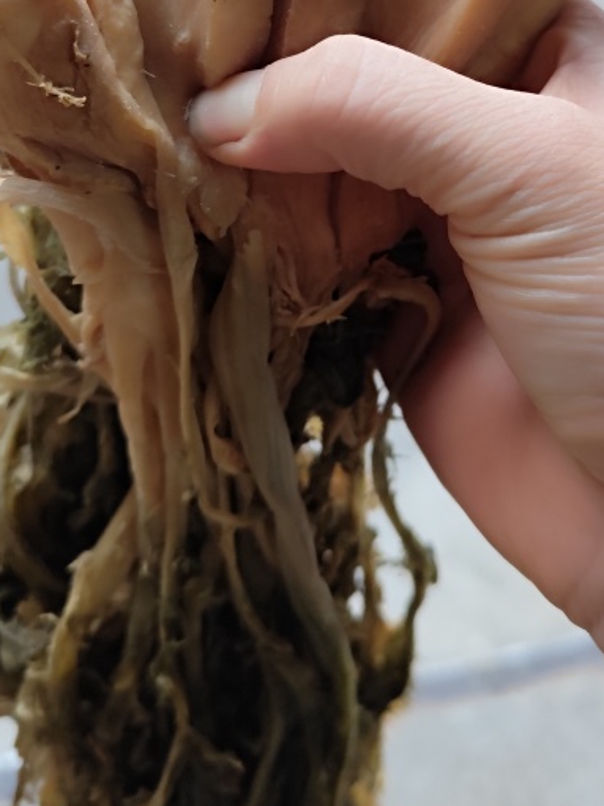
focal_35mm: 48
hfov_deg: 30.2
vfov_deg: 37.8
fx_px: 1117
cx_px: 331
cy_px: 132
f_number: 1.65
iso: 500
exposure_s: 1/50
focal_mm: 6.19
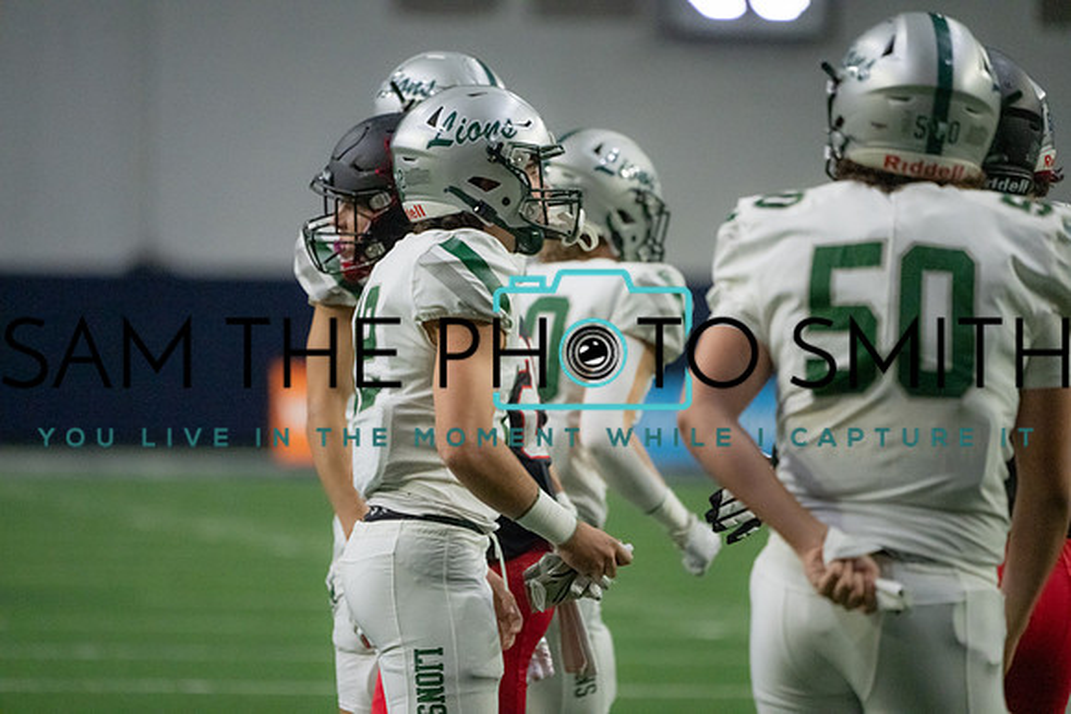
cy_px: 357
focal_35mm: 400
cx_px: 536
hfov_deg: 5.2
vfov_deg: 3.4
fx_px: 11902
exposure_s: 1/1000
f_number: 5.6
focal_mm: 400
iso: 12800
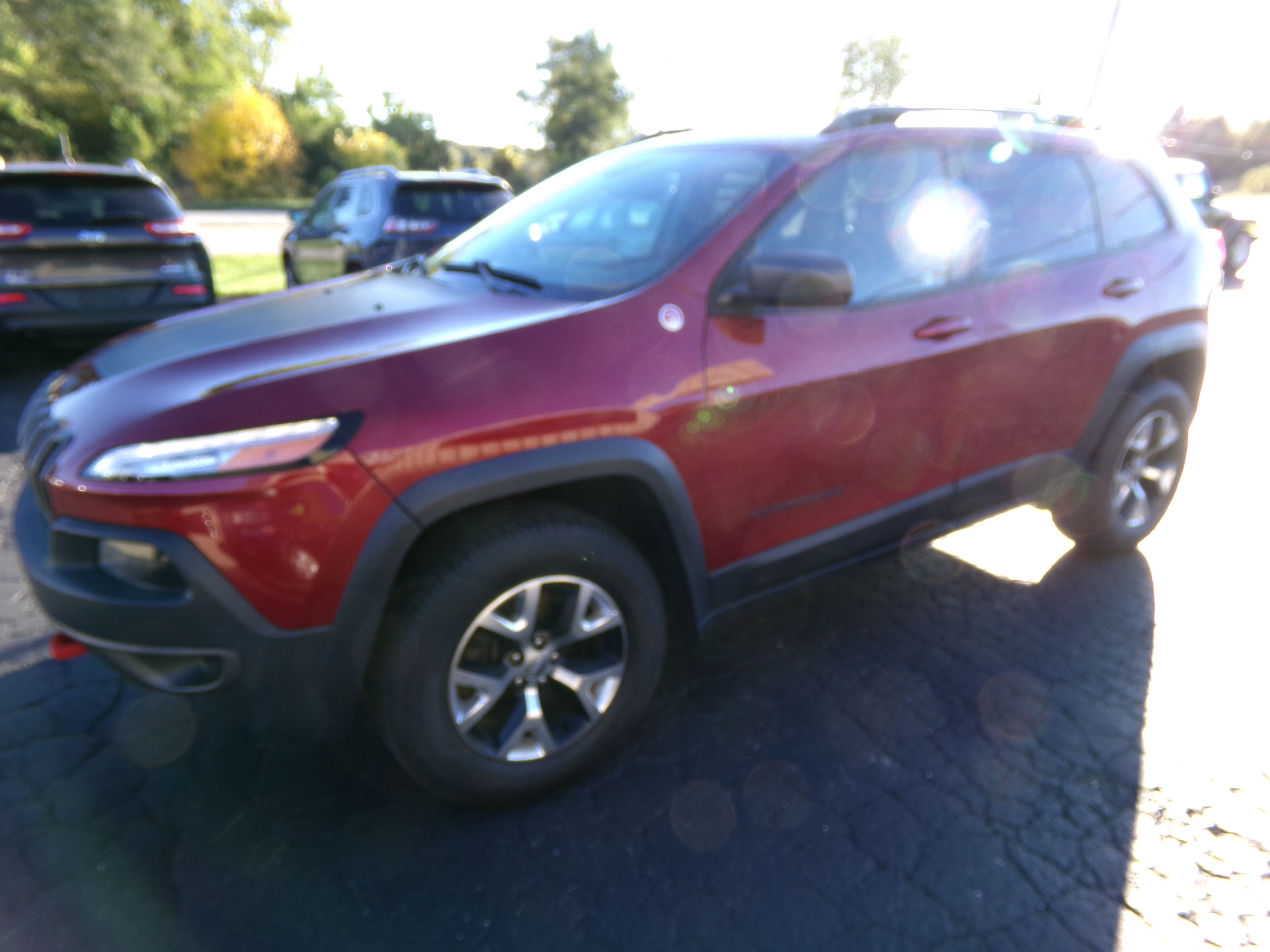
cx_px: 635
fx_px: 881
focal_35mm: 24
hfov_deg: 71.6
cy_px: 476
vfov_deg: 56.8
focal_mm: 4.3
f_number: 3.7
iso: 100
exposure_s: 1/120
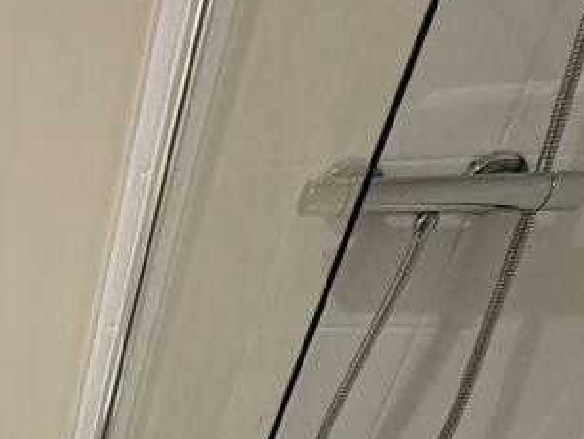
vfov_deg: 24.5
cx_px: -262
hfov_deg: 28.6
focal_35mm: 47
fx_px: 793
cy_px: 646
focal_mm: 2.22
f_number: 2.2
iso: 160
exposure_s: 1/50
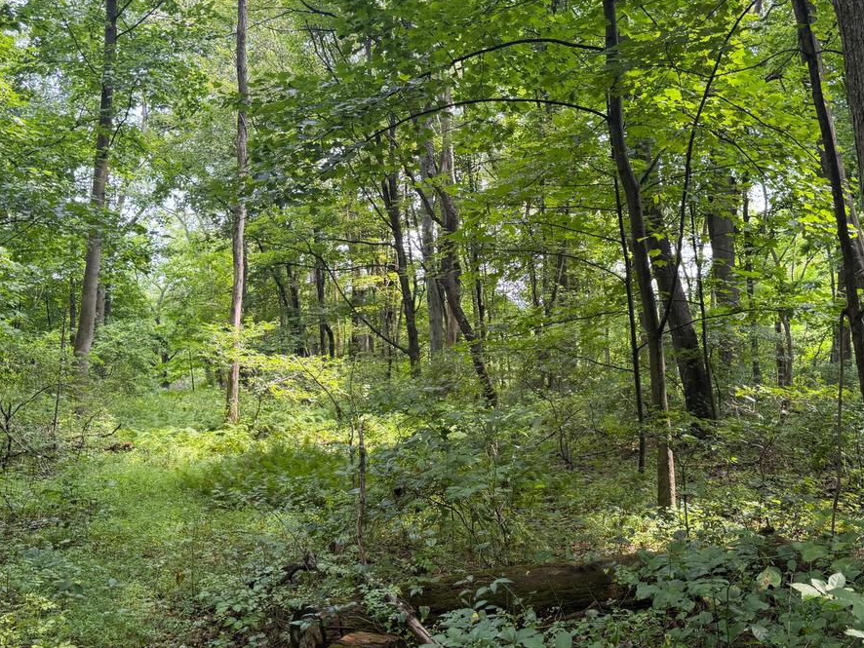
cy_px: 297
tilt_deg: +5.3
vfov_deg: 36.8
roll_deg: +2.5
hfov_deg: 47.6
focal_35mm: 39
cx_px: 510
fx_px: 974
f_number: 1.78
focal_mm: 6.76
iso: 64
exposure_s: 1/121
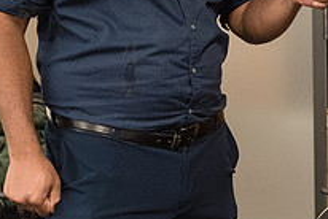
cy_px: 39
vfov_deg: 11.9
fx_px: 1049
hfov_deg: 17.2
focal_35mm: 115
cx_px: 354
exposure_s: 1/250
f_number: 4
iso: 2500
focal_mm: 31
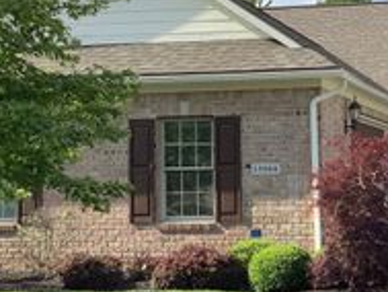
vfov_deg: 18.0
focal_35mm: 82
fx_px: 920
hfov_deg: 23.0
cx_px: 378
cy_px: 155
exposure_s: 1/959
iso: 25
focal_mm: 3.3
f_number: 2.4
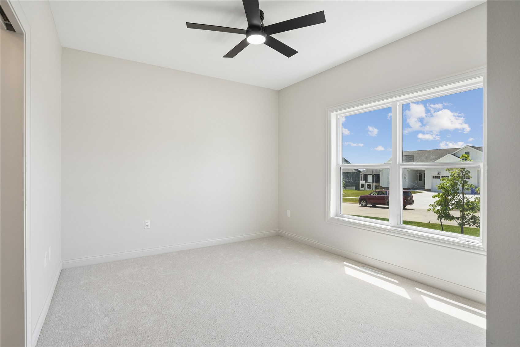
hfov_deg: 93.3
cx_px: 260
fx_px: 246
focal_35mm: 17
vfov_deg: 70.4
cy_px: 174
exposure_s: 1/320
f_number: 9
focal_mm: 17
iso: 800
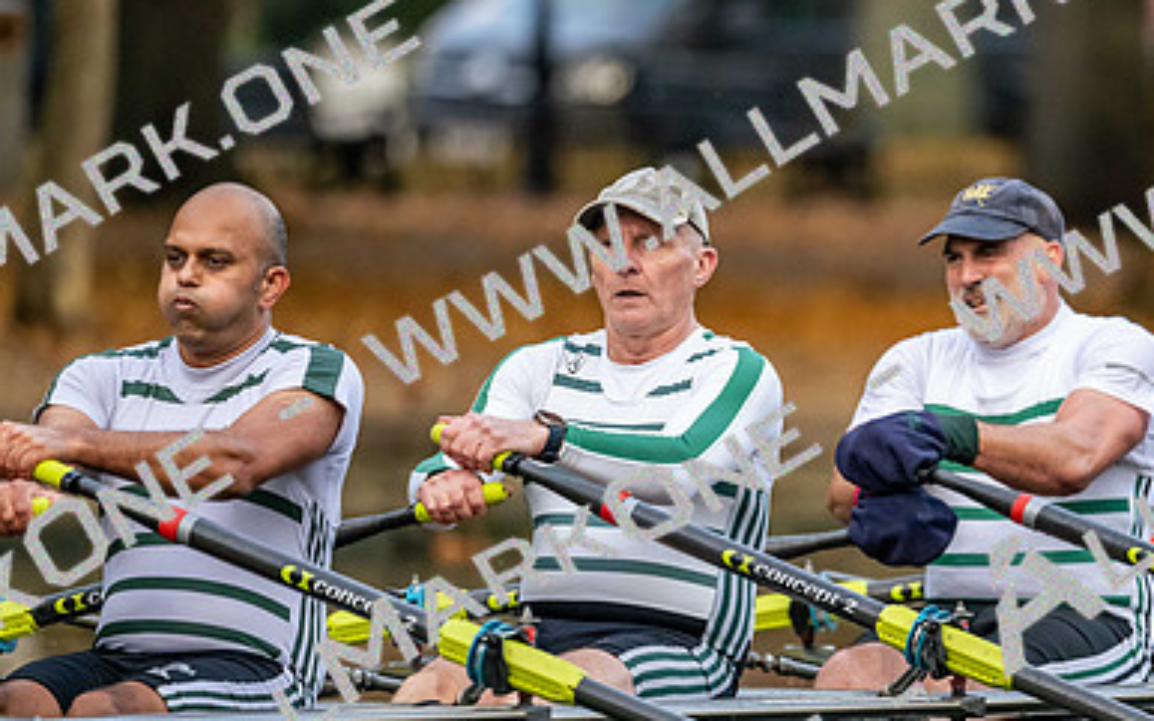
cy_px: 393
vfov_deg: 2.1
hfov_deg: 3.4
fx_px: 19273
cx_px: 732
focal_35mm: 613
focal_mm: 400
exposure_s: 1/2500
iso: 3200
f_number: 4.5
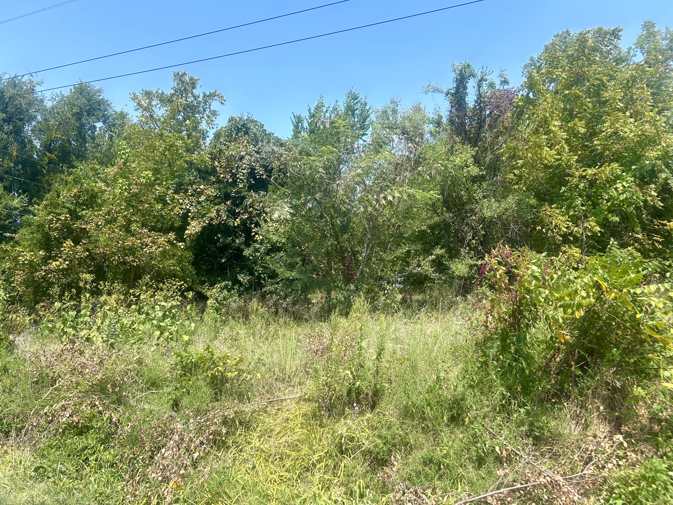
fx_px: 505
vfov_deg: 53.1
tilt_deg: +6.6
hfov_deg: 67.3
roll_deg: -1.3
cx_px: 336
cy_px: 252
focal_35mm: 26
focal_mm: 5.7
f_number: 1.5
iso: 50
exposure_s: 1/1575
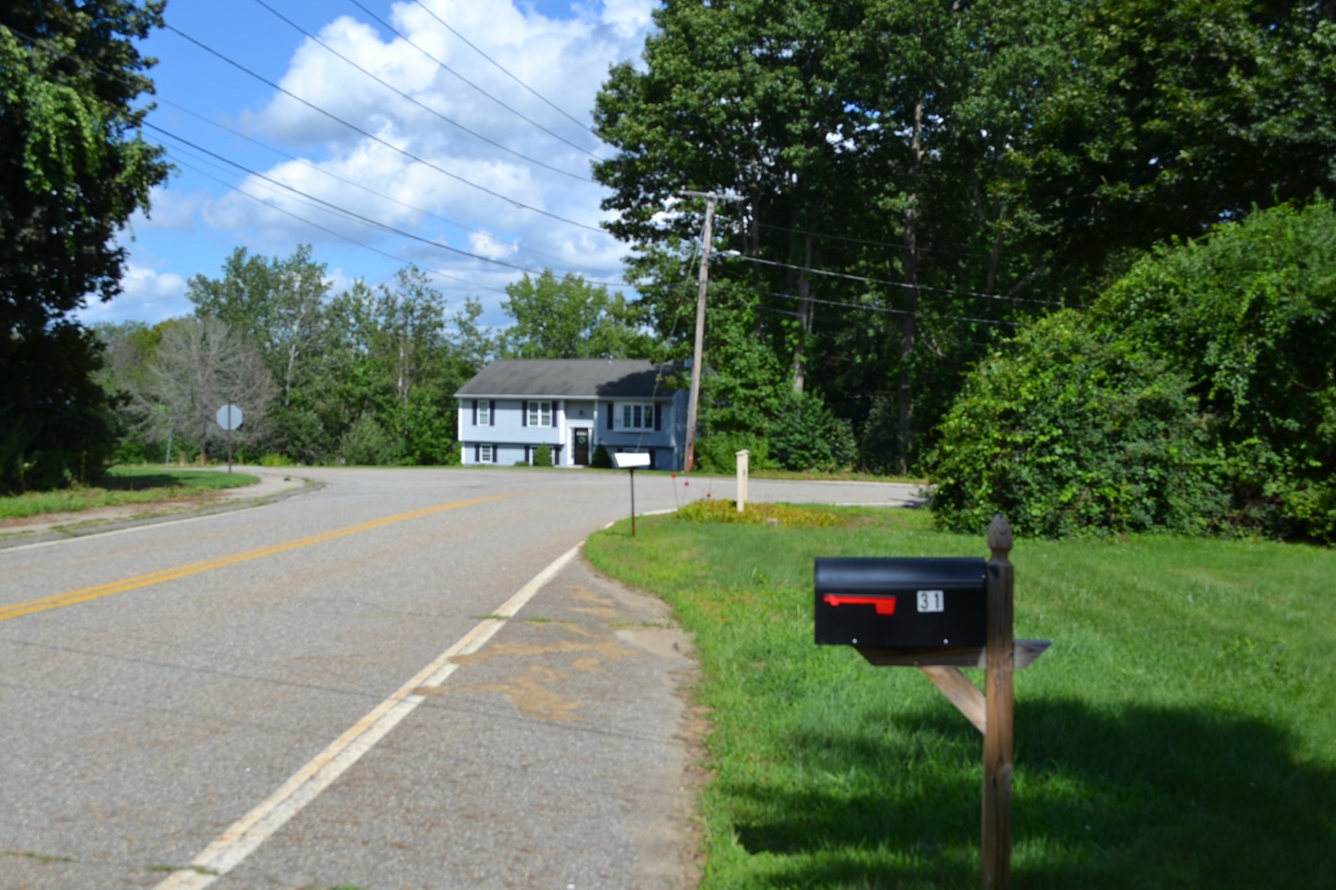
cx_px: 668
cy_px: 445
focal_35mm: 36
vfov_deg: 36.9
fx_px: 1336
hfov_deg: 53.1
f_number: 8
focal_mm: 24
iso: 100
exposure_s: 1/250
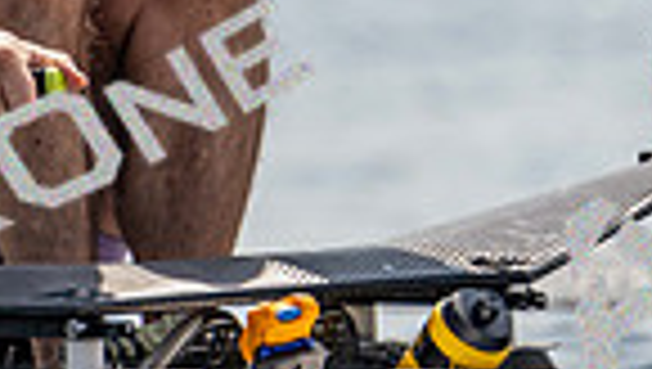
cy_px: -16
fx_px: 43554
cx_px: 180
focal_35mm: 2516
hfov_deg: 0.9
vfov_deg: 0.5
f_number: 6.3
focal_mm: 600
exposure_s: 1/1600
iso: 200
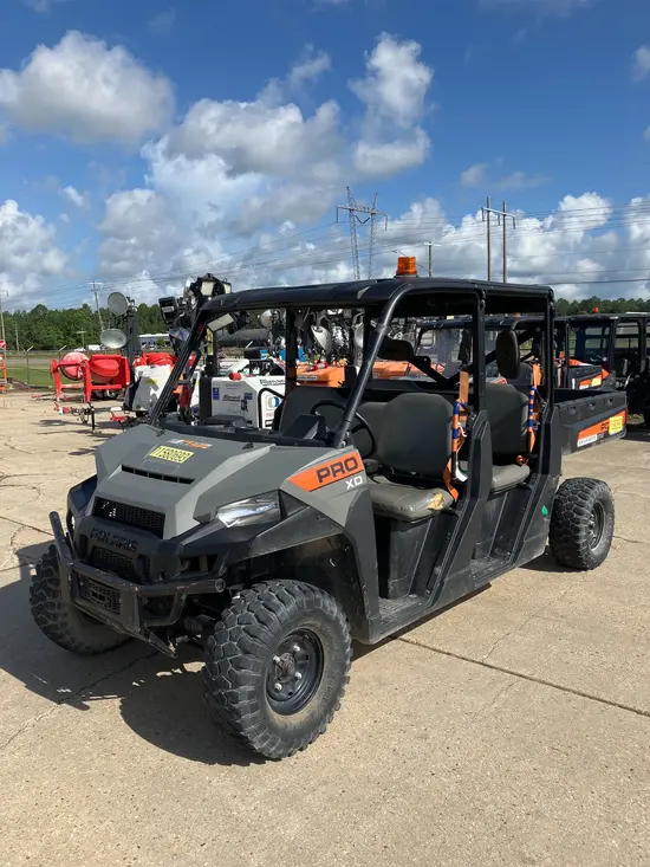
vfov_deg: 63.4
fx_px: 701
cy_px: 434
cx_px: 325
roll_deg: +1.3
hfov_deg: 49.8
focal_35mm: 28
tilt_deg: -6.7
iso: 32
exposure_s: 1/2114
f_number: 1.8
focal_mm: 3.99
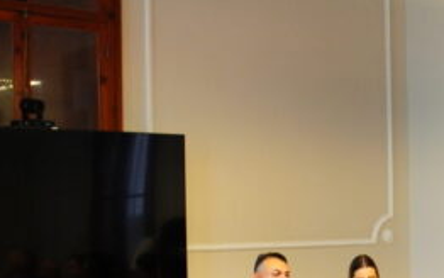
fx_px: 1056
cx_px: 334
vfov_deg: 14.8
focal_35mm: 87
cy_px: 255
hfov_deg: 23.5
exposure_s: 1/50
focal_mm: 23
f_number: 4.5
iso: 640
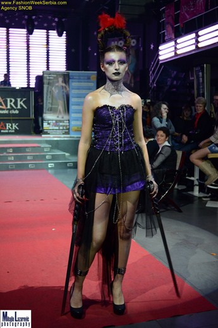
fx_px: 383
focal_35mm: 42
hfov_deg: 31.8
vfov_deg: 46.5
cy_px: 164
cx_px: 109
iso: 1250
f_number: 2.8
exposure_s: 1/125
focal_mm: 28
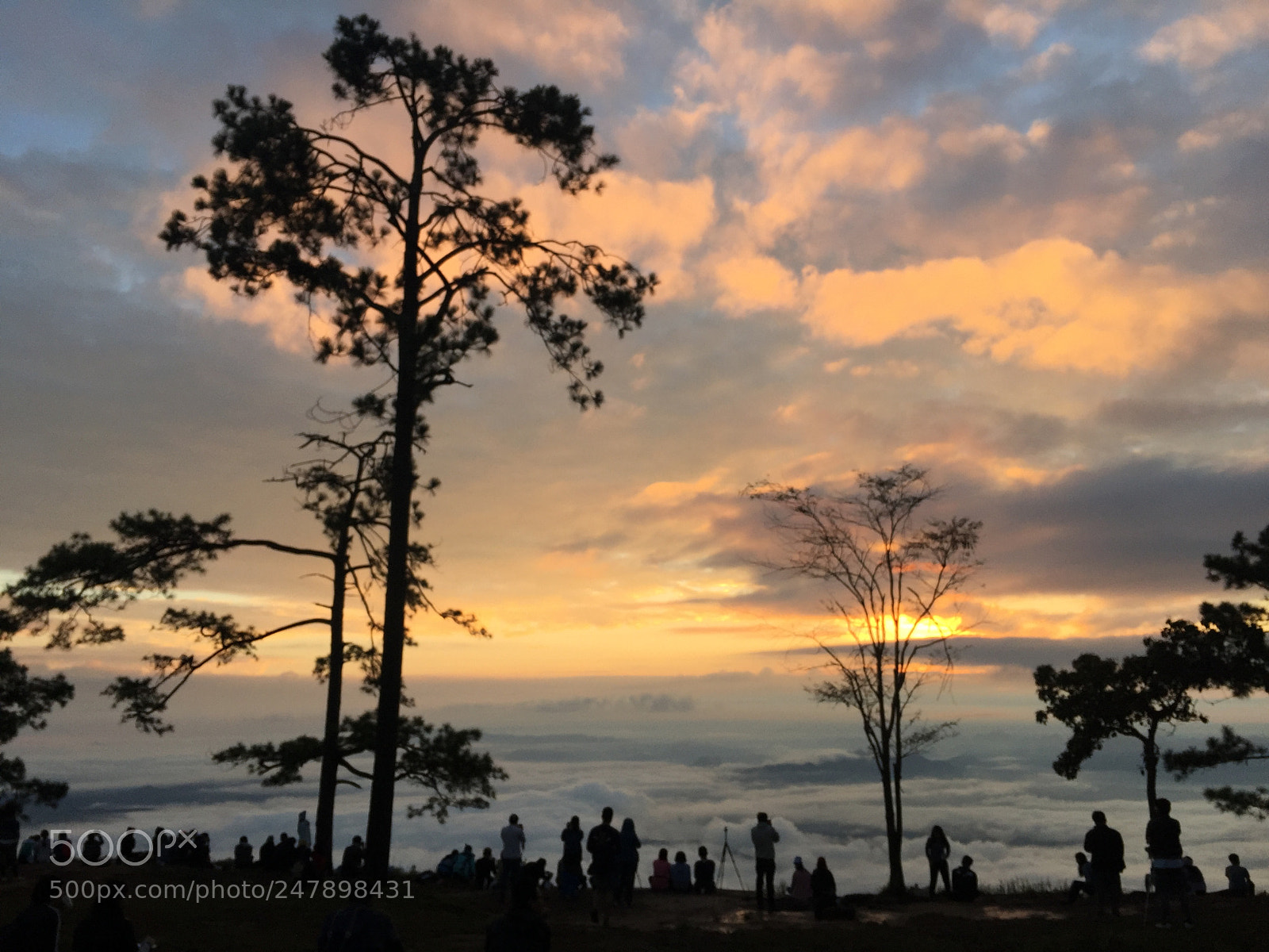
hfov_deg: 61.7
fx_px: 1063
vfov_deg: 48.2
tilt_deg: +11.5
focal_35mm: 29
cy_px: 476
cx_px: 634
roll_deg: -0.8
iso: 32
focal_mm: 4.15
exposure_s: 1/520
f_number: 2.2
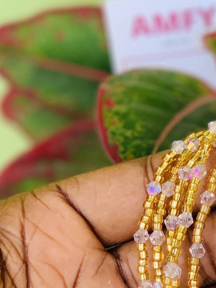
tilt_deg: -36.4
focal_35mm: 136
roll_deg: -7.1
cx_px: 246
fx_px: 1132
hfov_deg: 10.7
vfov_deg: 14.5
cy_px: 208
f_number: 2.4
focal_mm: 6
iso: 125
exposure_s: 1/114
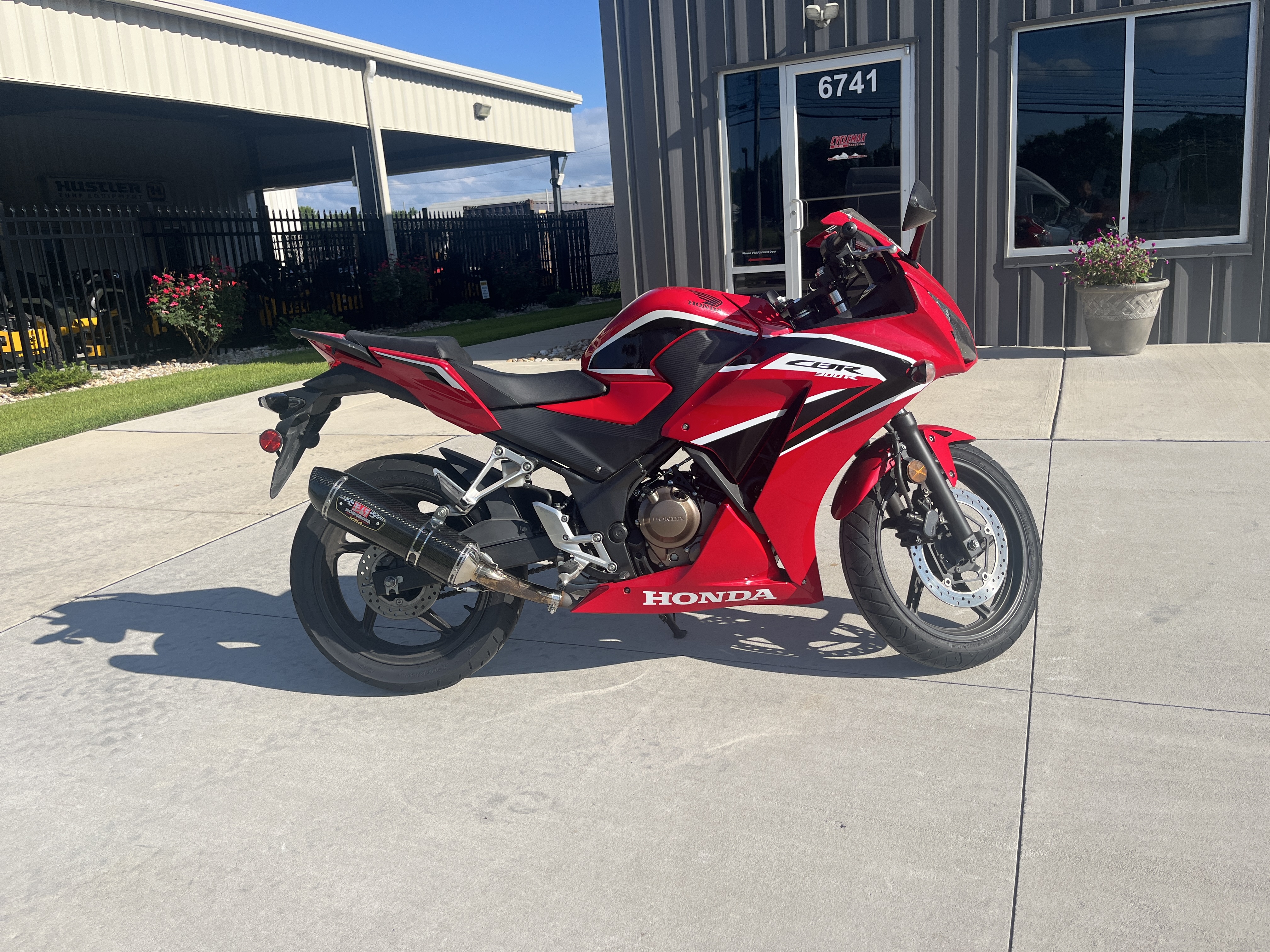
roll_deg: +4.6
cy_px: 476
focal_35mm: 26
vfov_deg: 53.1
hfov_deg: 67.3
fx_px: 954
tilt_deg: -12.3
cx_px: 635
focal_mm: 5.1
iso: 50
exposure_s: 1/3521
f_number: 1.6
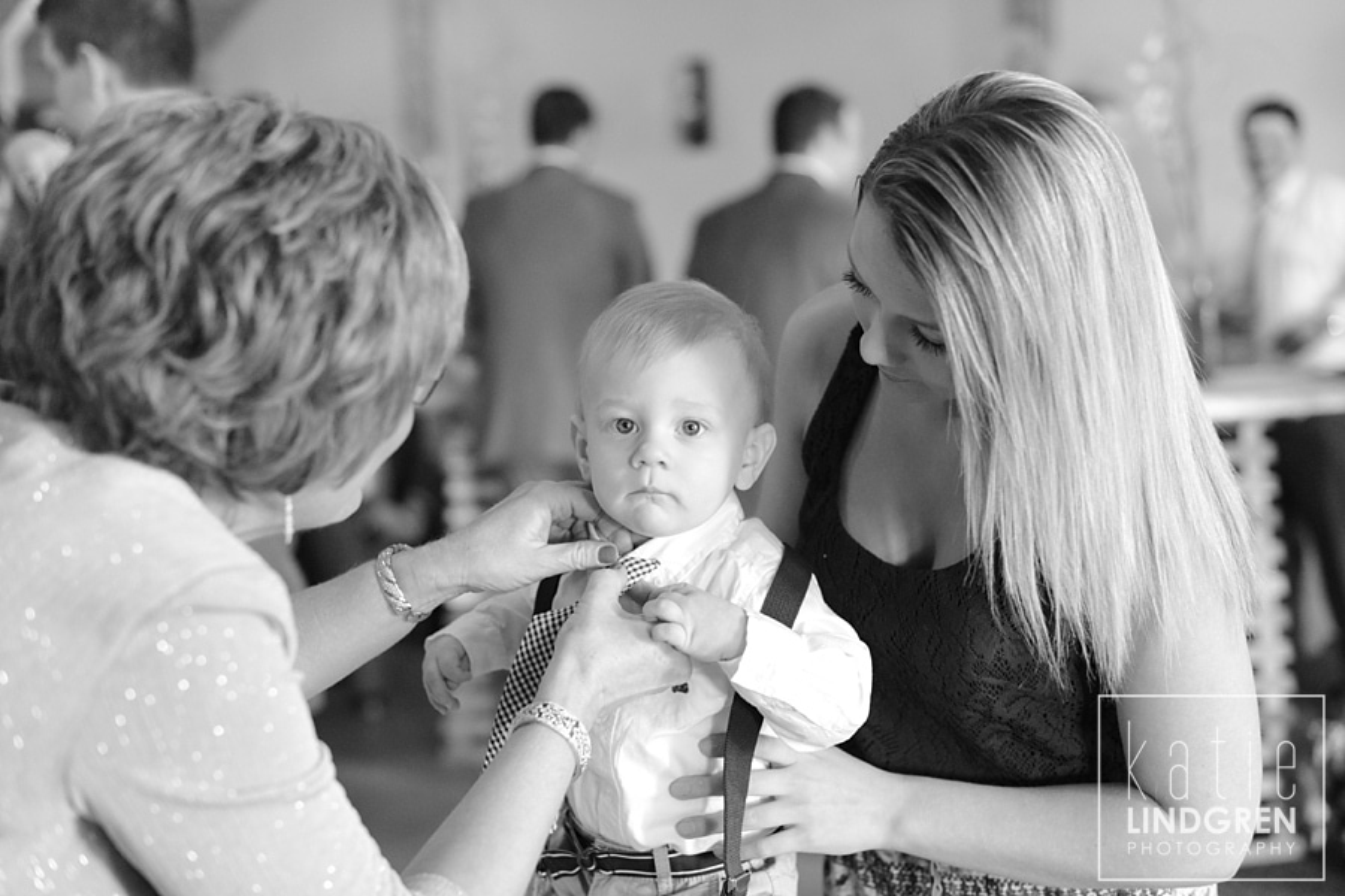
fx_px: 1868
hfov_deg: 39.6
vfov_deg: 27.0
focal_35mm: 50
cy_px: 448
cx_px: 672
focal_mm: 50
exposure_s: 1/200
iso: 5000
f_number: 2.8
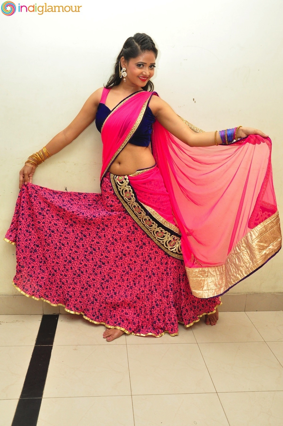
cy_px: 213
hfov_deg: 39.9
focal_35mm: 33
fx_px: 390
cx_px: 142
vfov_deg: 57.3
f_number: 7.1
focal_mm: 22
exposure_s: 1/125
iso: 1600
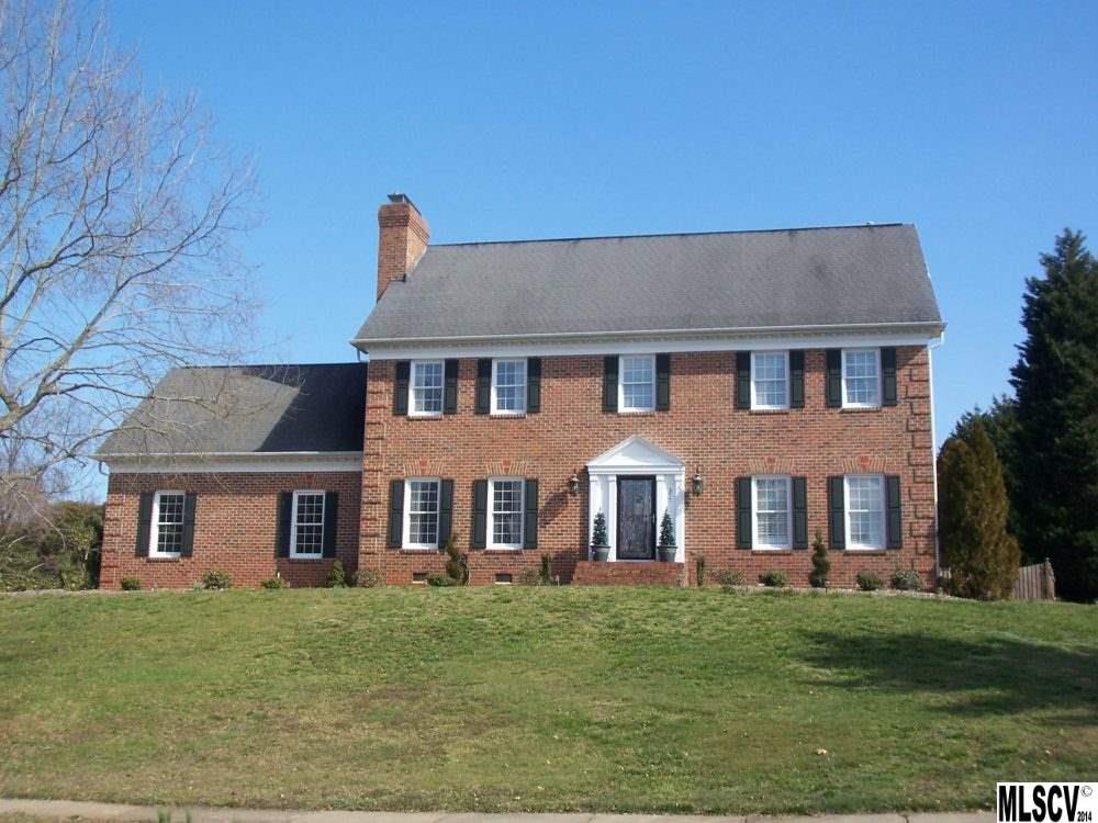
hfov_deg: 47.9
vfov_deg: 36.8
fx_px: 1237
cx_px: 549
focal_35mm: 39
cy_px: 412
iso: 64
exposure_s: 1/500
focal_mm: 6.4
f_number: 3.9
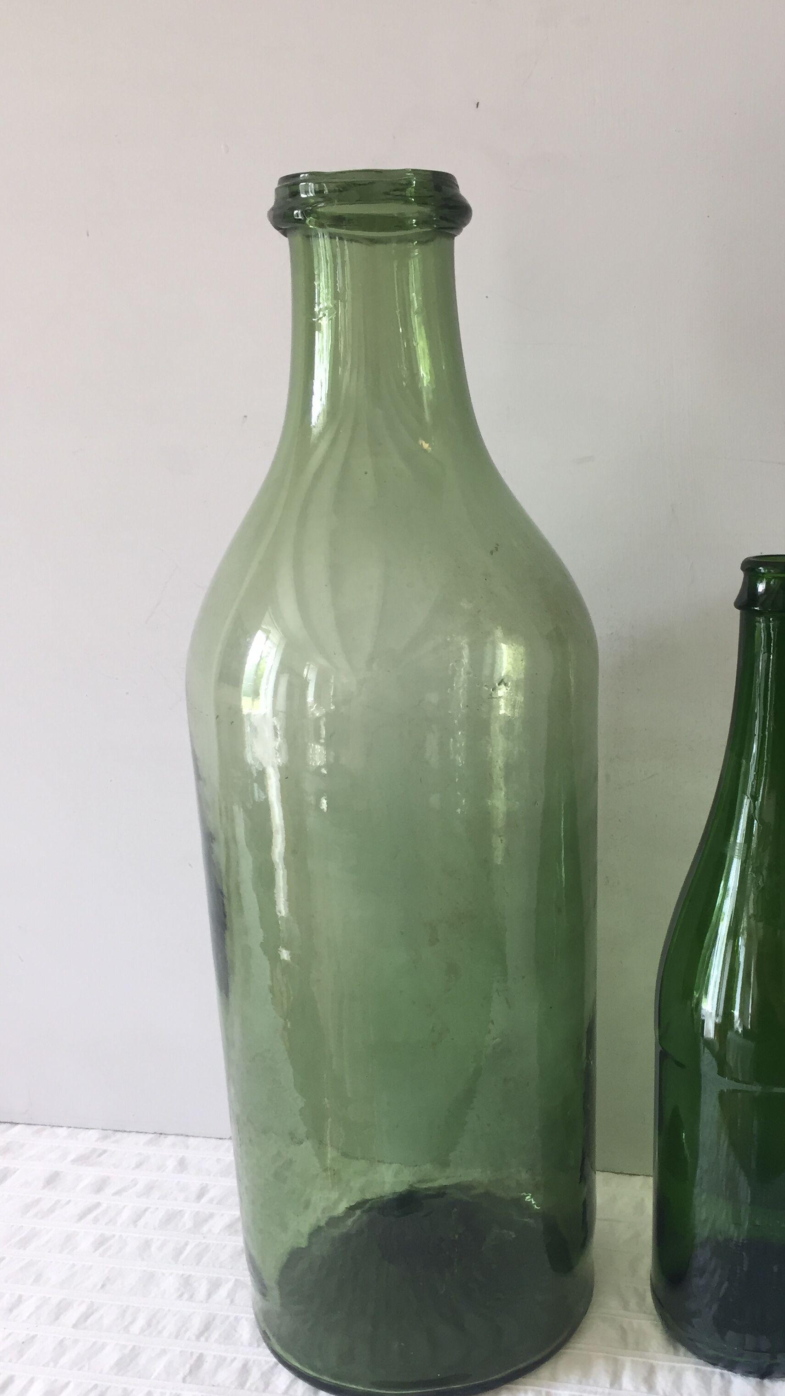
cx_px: 540
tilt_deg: -14.6
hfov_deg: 34.2
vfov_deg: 58.0
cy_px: 748
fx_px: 1258
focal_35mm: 34
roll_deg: +1.6
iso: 32
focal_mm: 4.15
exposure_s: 1/33
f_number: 2.2
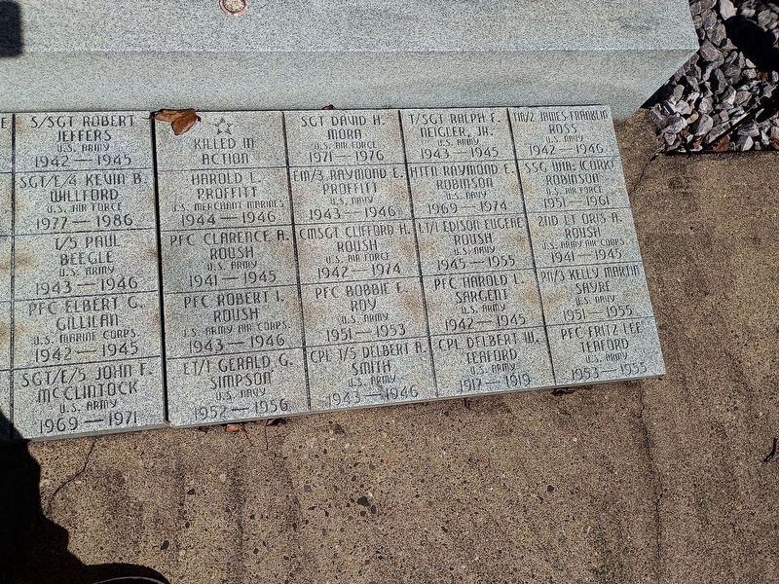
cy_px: 292
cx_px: 390
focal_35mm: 29
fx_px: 653
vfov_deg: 48.2
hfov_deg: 61.7
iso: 107
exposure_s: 1/2137
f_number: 1.8
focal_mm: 4.27
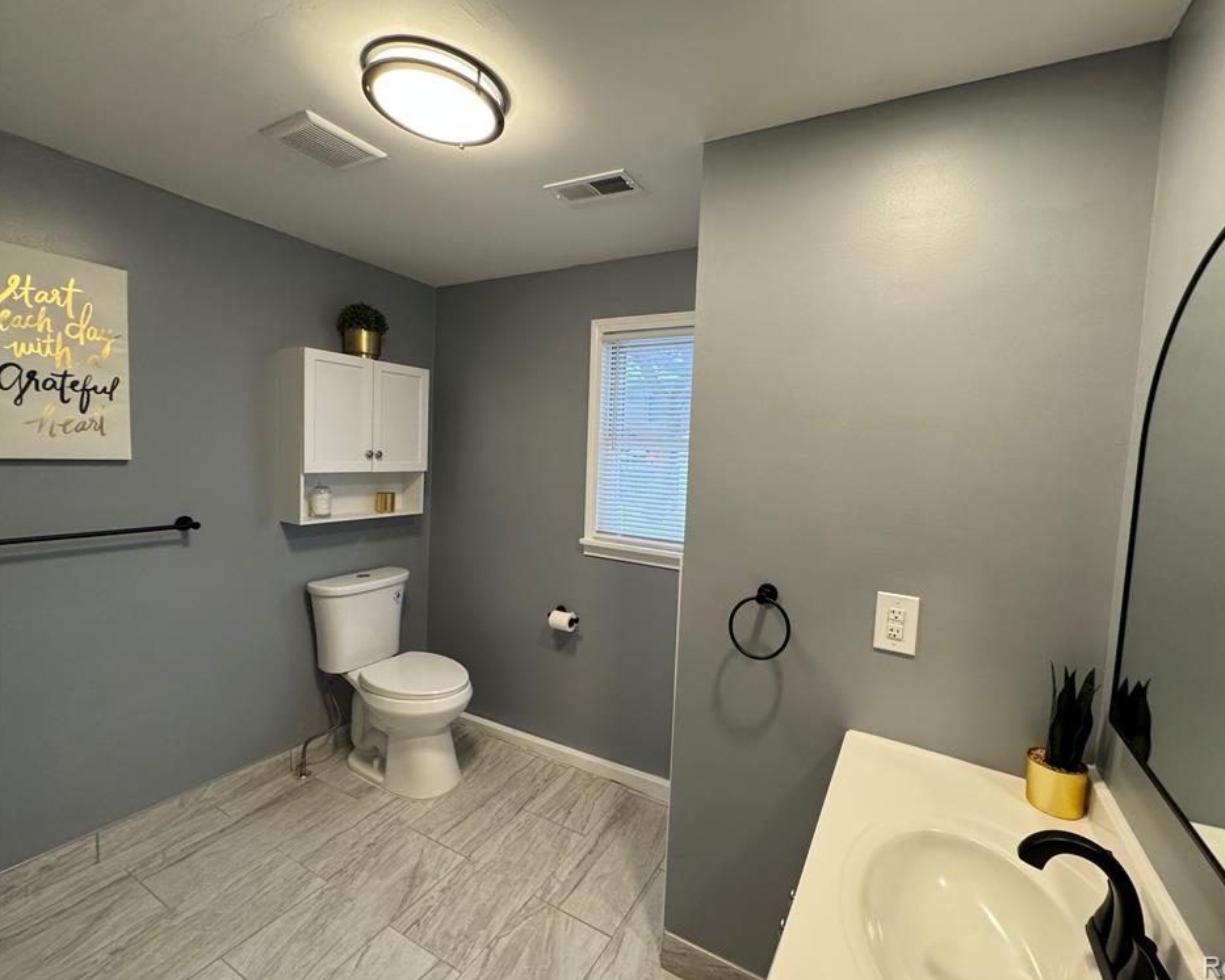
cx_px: 663
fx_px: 544
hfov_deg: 96.6
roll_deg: -3.1
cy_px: 483
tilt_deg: -4.3
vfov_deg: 84.0
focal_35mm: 15
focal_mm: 2.22
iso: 250
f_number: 2.2
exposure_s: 1/120
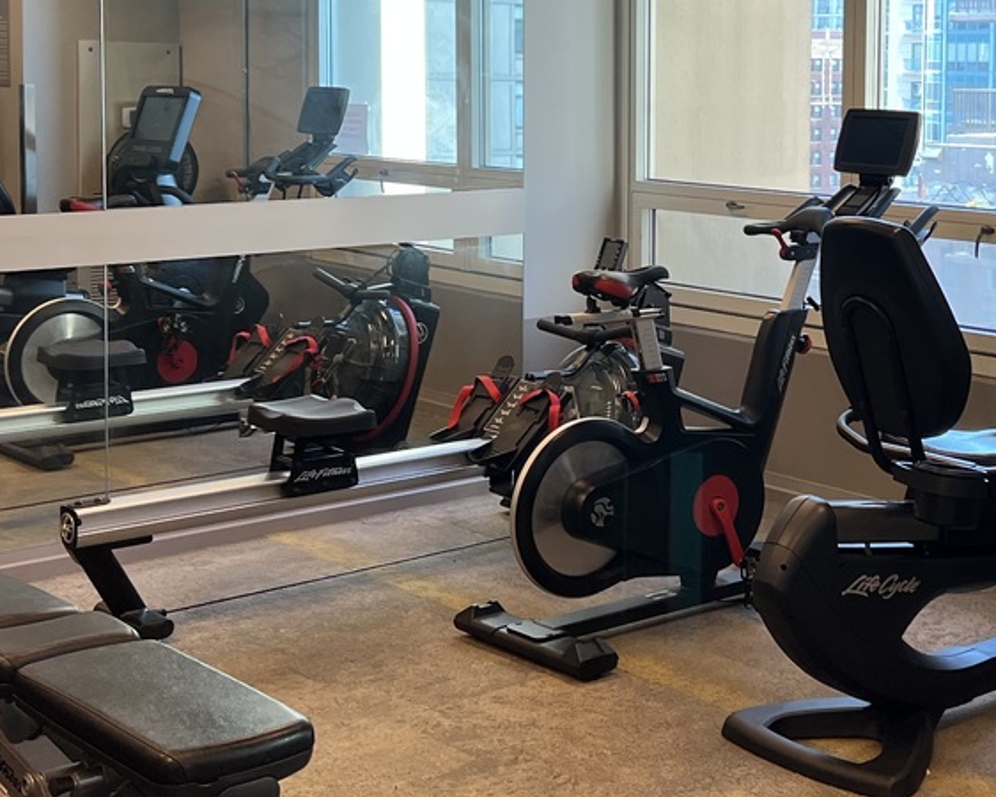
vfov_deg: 23.2
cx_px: 757
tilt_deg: -4.0
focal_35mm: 65
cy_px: 182
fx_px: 1917
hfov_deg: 28.7
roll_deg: -0.8
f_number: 1.5
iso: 64
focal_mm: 5.7
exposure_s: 1/120
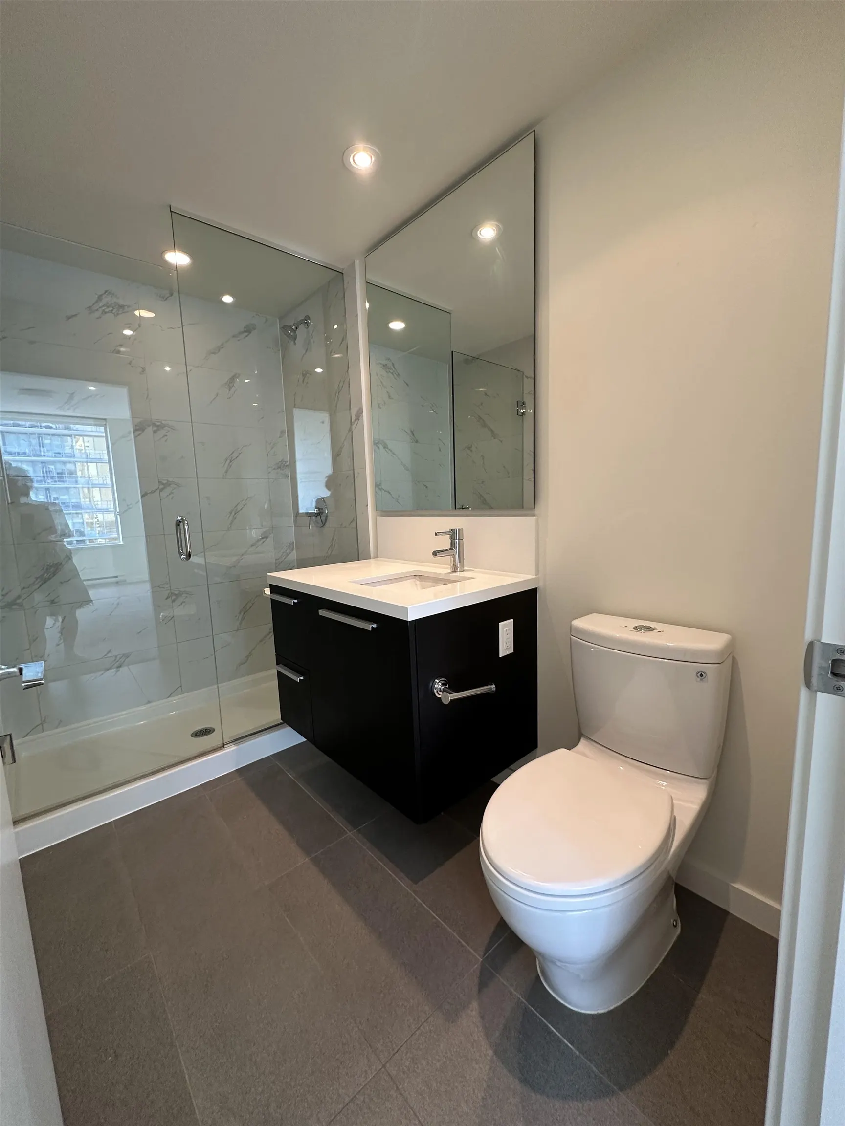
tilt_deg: -7.5
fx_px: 456
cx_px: 422
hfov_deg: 85.7
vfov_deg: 102.1
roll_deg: +1.7
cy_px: 563
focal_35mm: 14
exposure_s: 1/60
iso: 160
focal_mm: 2.22
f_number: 2.2
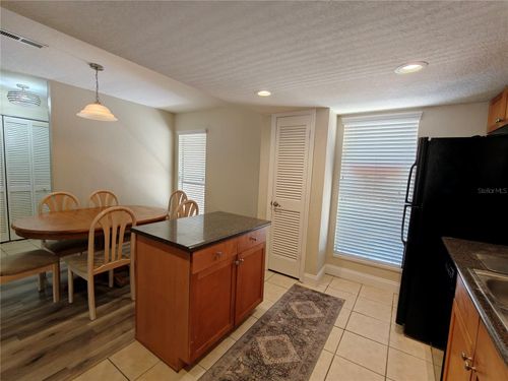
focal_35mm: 15
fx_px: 220
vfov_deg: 81.7
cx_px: 254
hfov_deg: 98.2
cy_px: 190
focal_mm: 2.3
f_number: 2
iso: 400
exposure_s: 1/120
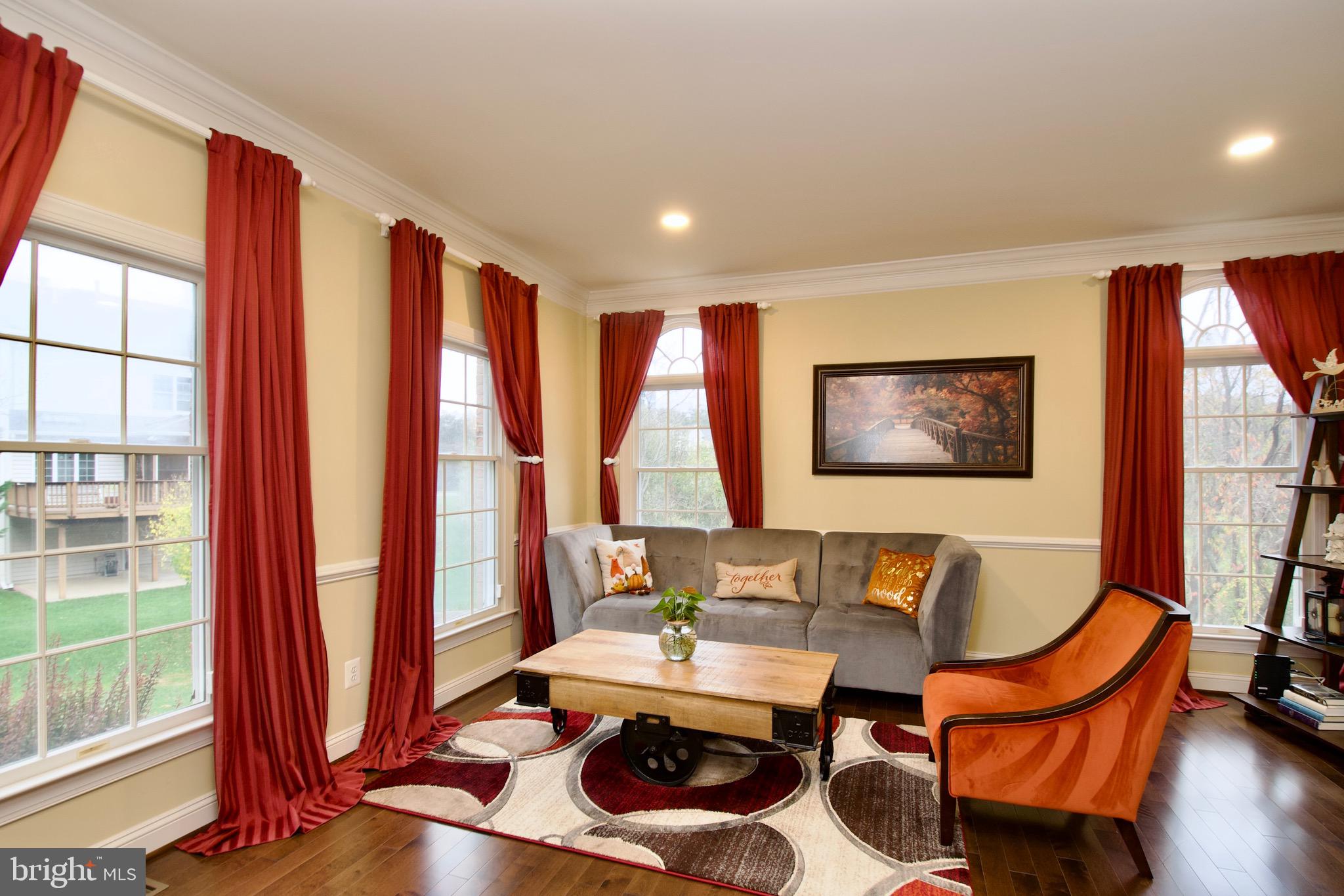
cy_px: 448
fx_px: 597
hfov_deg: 96.7
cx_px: 672
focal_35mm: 16
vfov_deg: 73.7
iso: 320
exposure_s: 1/13
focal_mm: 11
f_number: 7.1
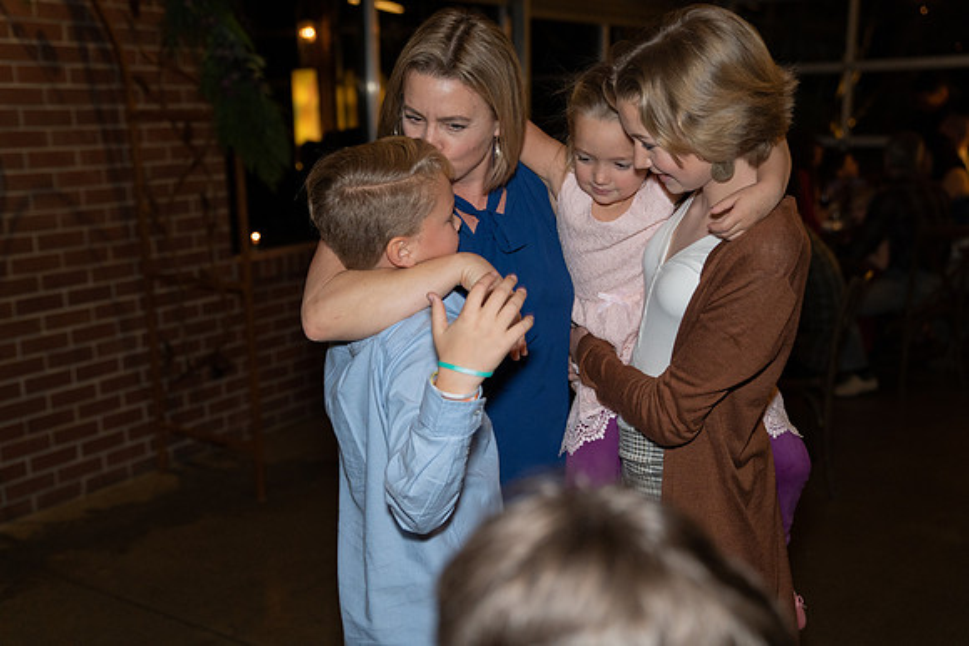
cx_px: 484
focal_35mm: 40
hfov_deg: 48.4
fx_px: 1077
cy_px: 323
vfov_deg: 33.4
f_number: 2.8
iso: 2000
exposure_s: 1/125
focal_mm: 40
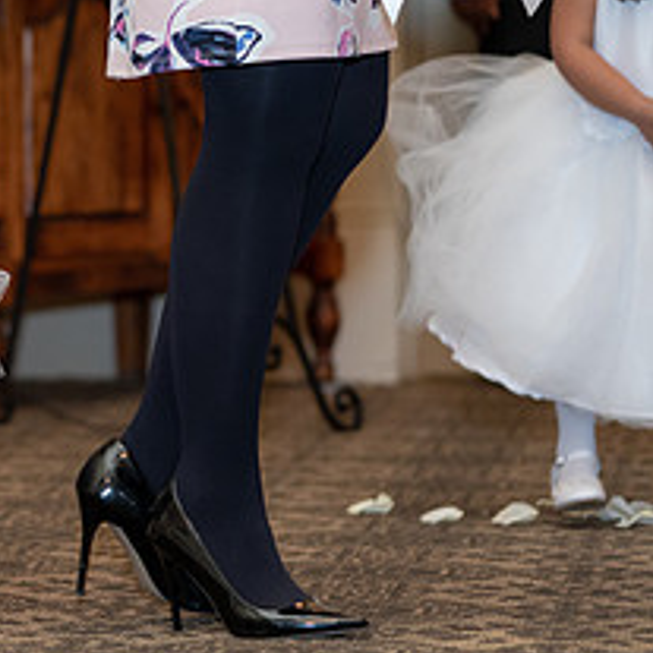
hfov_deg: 7.2
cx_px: -259
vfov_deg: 7.3
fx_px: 5122
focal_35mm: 240
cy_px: 147
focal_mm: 100
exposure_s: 1/250
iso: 2000
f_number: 2.8
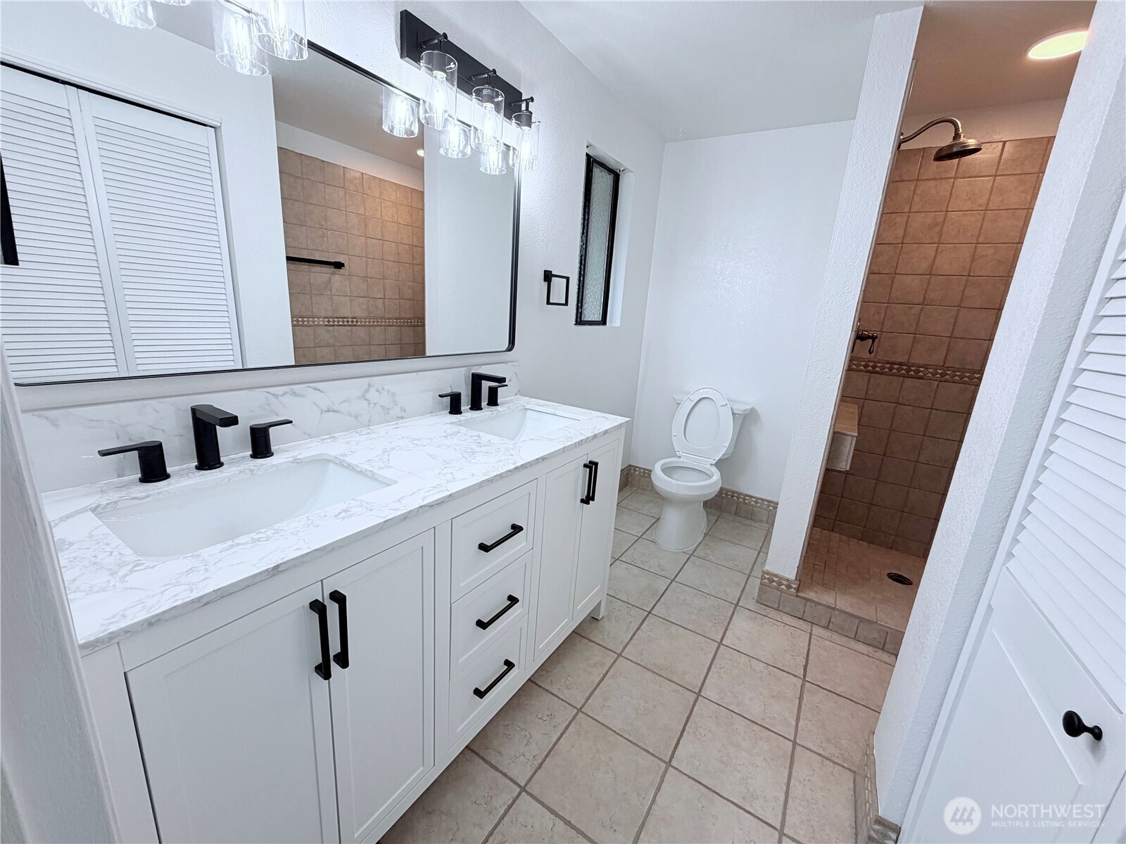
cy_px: 422
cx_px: 563
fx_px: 455
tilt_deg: -14.7
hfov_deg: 102.1
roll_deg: -3.4
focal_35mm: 14
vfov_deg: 85.7
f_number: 2.2
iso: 100
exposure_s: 1/120
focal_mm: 2.22
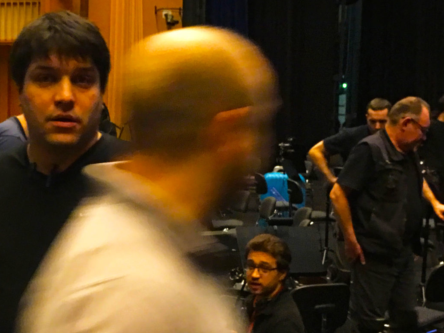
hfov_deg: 26.9
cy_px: 229
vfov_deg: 20.3
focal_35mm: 72
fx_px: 923
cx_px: 153
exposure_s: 1/4
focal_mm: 4.15
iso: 125
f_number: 2.2
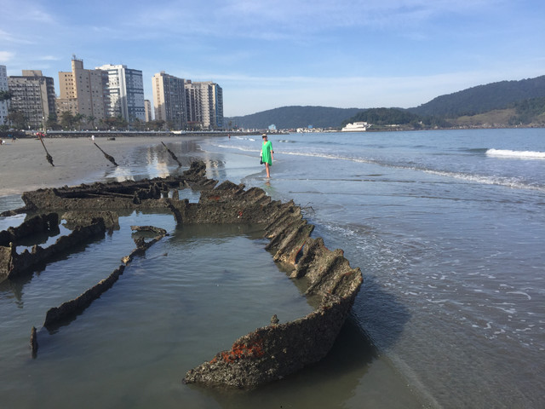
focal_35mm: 29
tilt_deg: -11.6
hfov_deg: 61.7
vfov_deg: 48.2
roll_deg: -1.2
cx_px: 272
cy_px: 204
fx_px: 457
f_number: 2.2
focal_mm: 4.15
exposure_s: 1/1522
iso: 32
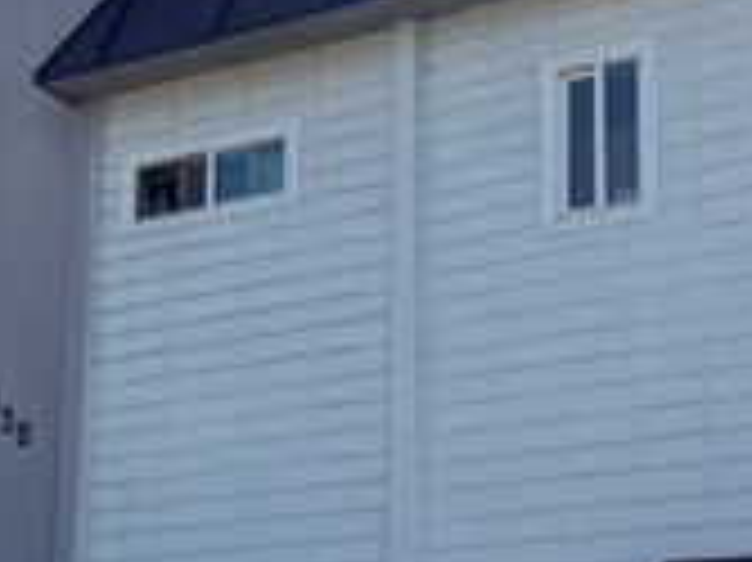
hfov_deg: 26.8
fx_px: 1563
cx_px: 531
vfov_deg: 20.1
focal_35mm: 72
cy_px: 492
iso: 100
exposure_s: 1/5319
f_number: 1.78
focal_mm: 6.76
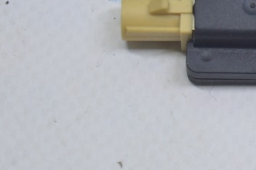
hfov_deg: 8.8
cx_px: 351
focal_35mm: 231
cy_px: 5
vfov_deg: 5.9
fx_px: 1641
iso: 400
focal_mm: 52
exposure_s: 1/25
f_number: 5.6
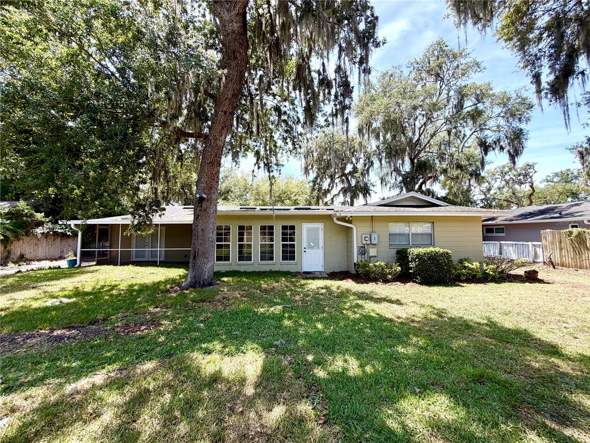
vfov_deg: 85.7
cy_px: 222
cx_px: 295
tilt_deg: +1.6
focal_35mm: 14
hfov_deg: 102.1
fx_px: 239
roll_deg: +2.7
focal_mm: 2.22
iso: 50
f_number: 2.2
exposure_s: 1/502
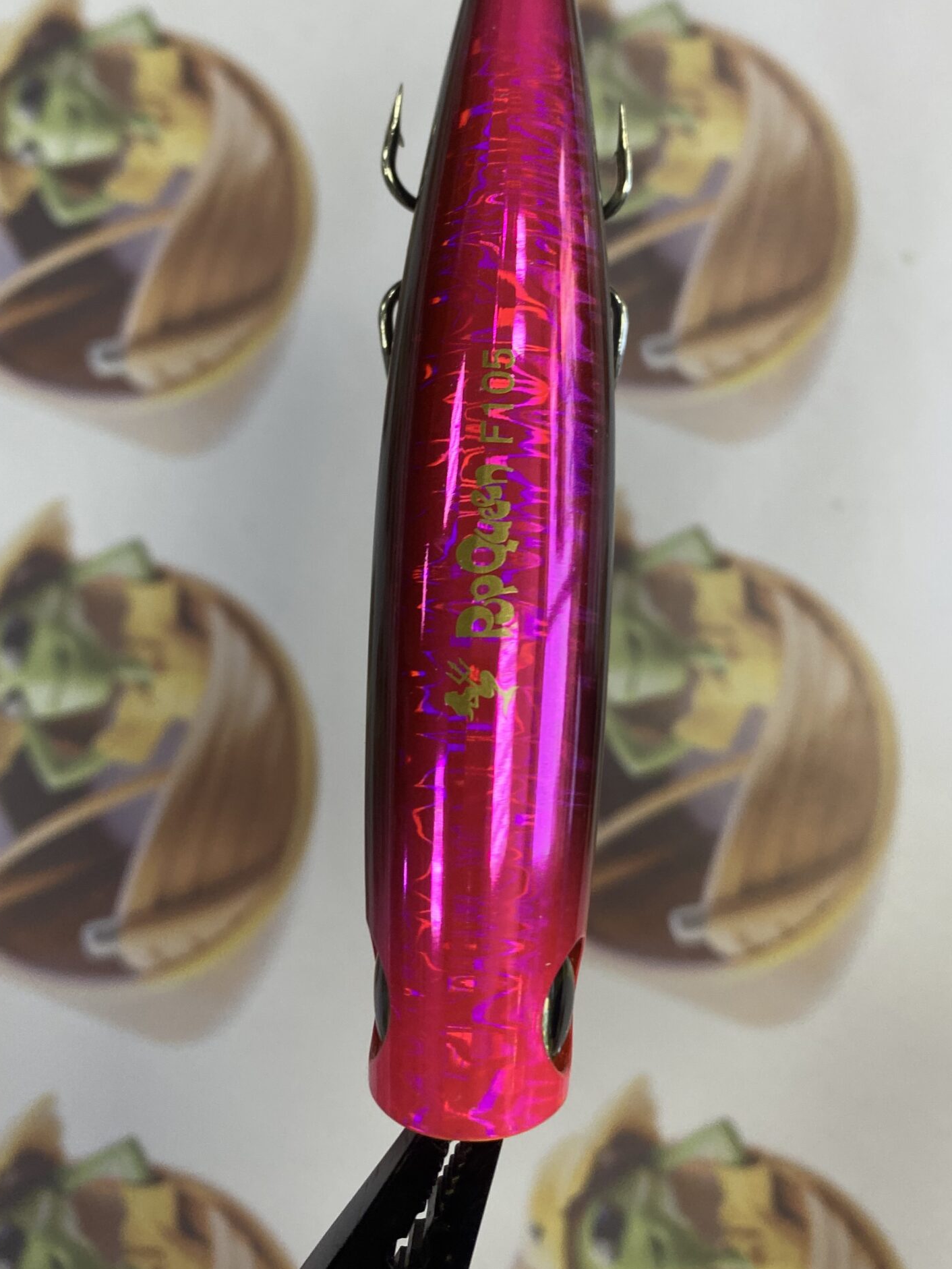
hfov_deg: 41.8
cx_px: 456
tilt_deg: -82.7
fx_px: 1246
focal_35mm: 34
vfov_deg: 53.6
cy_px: 506
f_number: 1.8
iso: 100
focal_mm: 4.25
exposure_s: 1/120
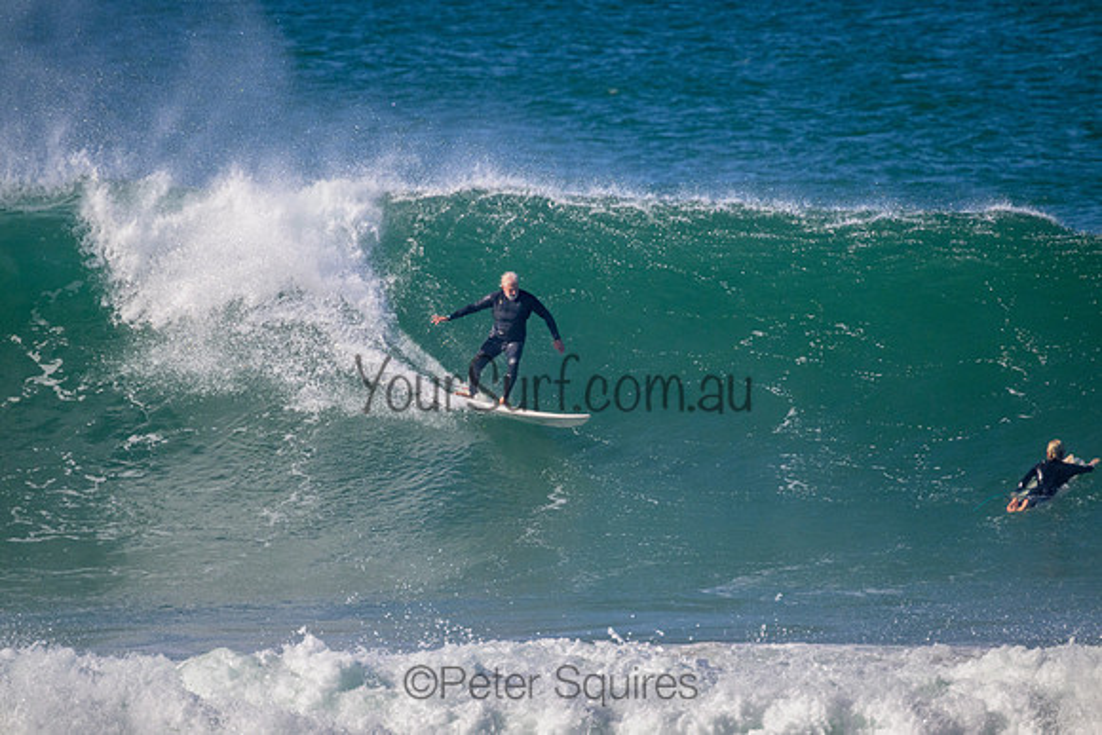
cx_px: 551
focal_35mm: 800
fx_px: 24493
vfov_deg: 1.7
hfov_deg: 2.6
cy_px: 368
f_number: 11
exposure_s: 1/2000
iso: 1600
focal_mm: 800
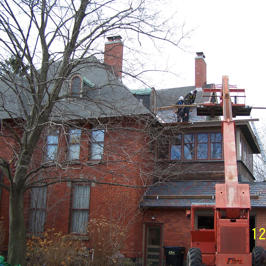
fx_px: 400
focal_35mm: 46
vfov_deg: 36.8
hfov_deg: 36.6
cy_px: 133
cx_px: 163
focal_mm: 6.3
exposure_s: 1/320
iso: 80
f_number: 2.8
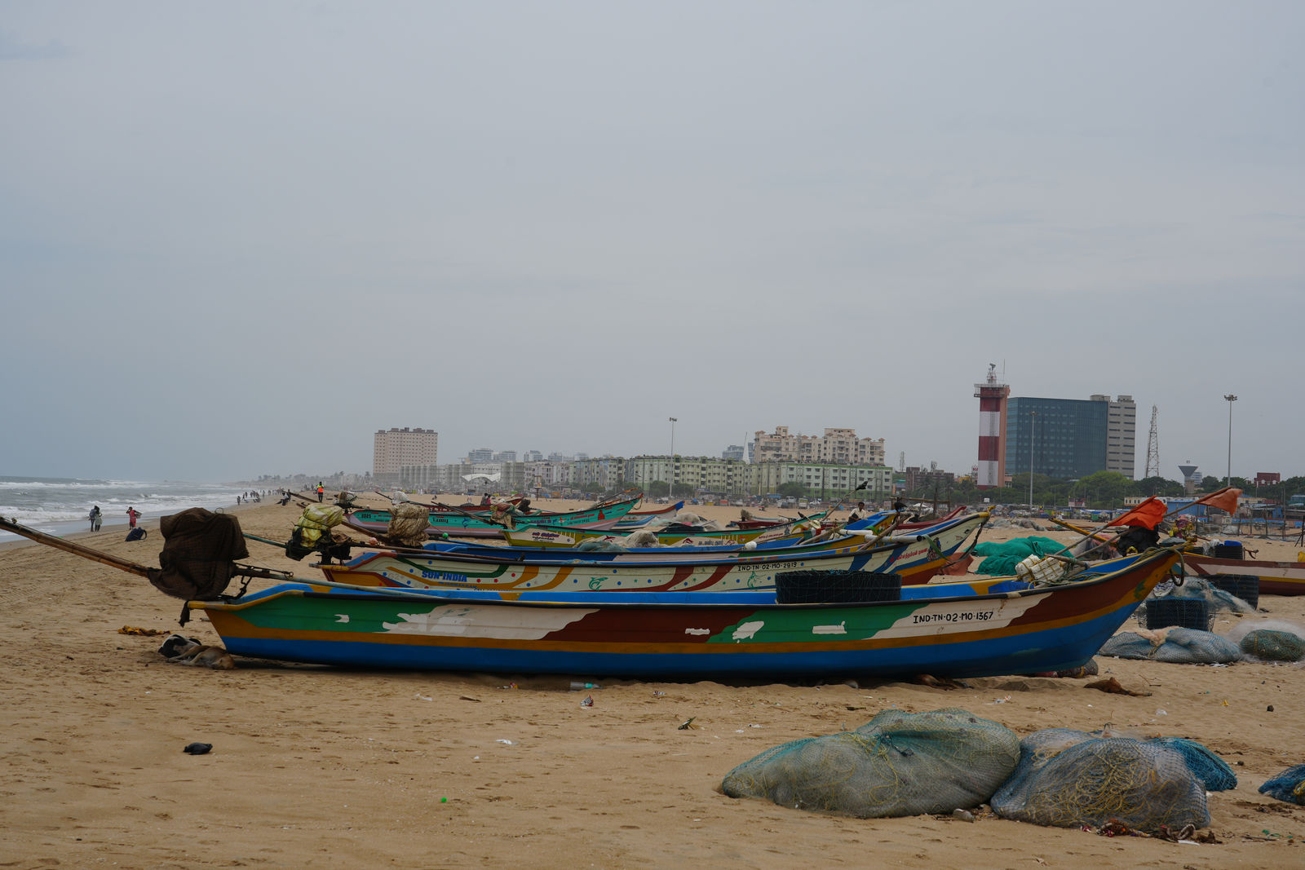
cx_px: 652
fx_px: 2030
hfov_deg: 35.6
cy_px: 435
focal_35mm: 56
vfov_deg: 24.2
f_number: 10
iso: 100
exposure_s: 1/250
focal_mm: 56
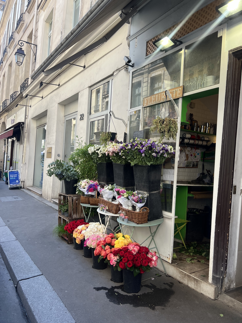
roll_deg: -3.5
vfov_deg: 67.3
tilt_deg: +2.0
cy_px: 162
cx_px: 121
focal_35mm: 26
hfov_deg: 53.1
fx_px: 242
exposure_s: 1/506
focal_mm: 5.7
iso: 50
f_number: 1.5
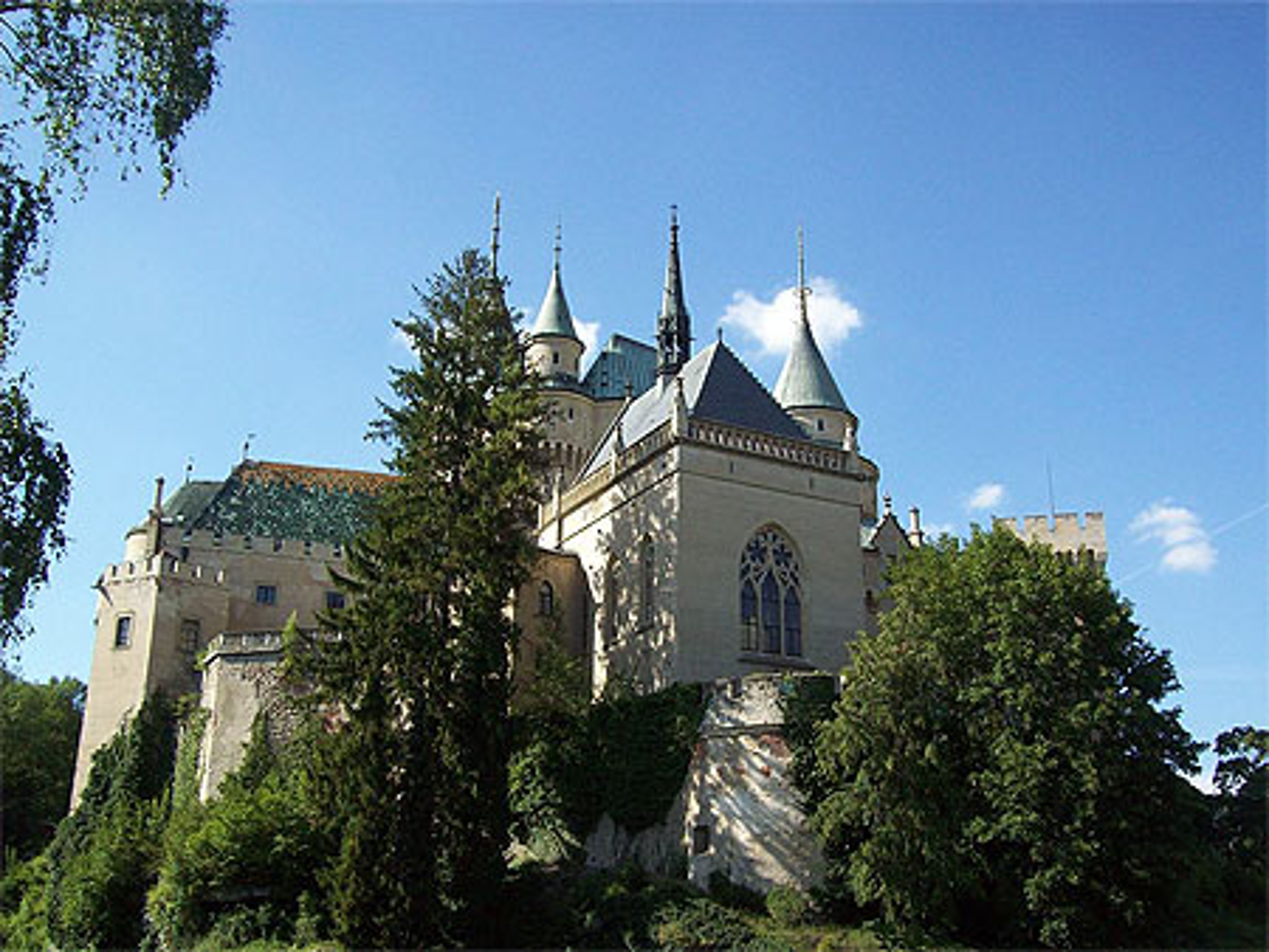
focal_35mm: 36
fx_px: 1320
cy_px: 476
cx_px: 634
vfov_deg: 39.7
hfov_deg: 51.3
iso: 80
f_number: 4.8
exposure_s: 1/351
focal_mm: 6
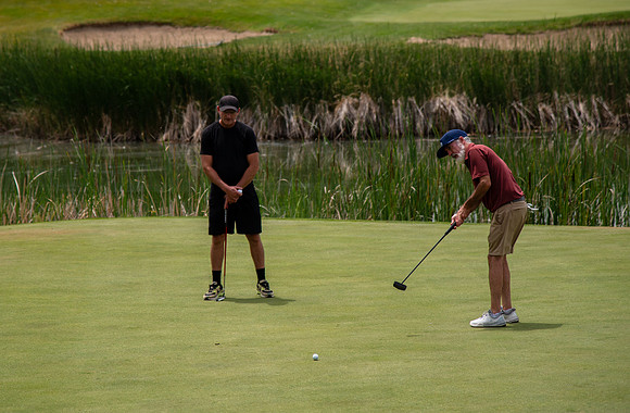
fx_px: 2978
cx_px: 278
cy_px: 150
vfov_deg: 7.9
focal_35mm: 171
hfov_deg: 12.1
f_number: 4
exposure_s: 1/3200
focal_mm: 120
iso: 200
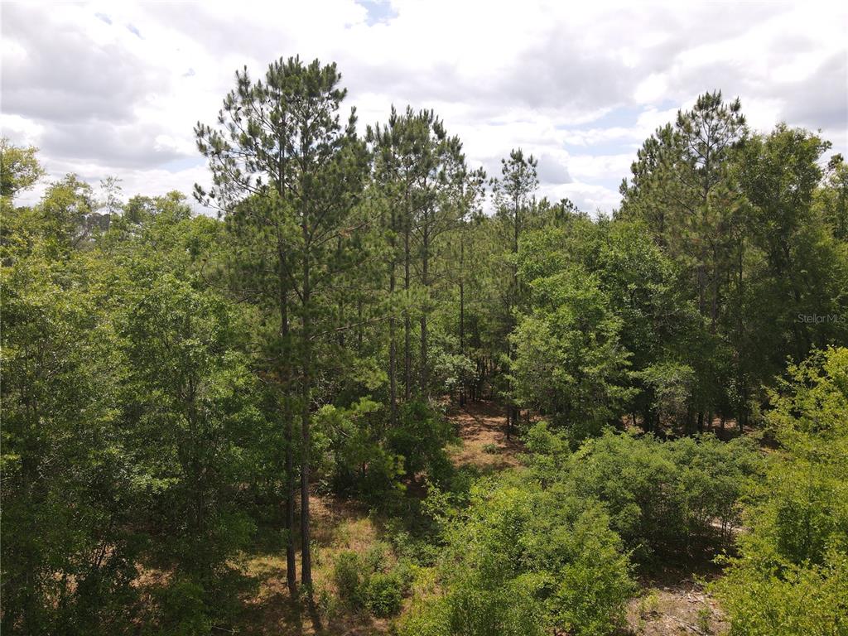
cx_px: 424
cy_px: 318
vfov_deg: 56.8
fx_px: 588
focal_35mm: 24
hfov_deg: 71.6
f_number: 2.8
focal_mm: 4.5
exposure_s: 1/40
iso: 100
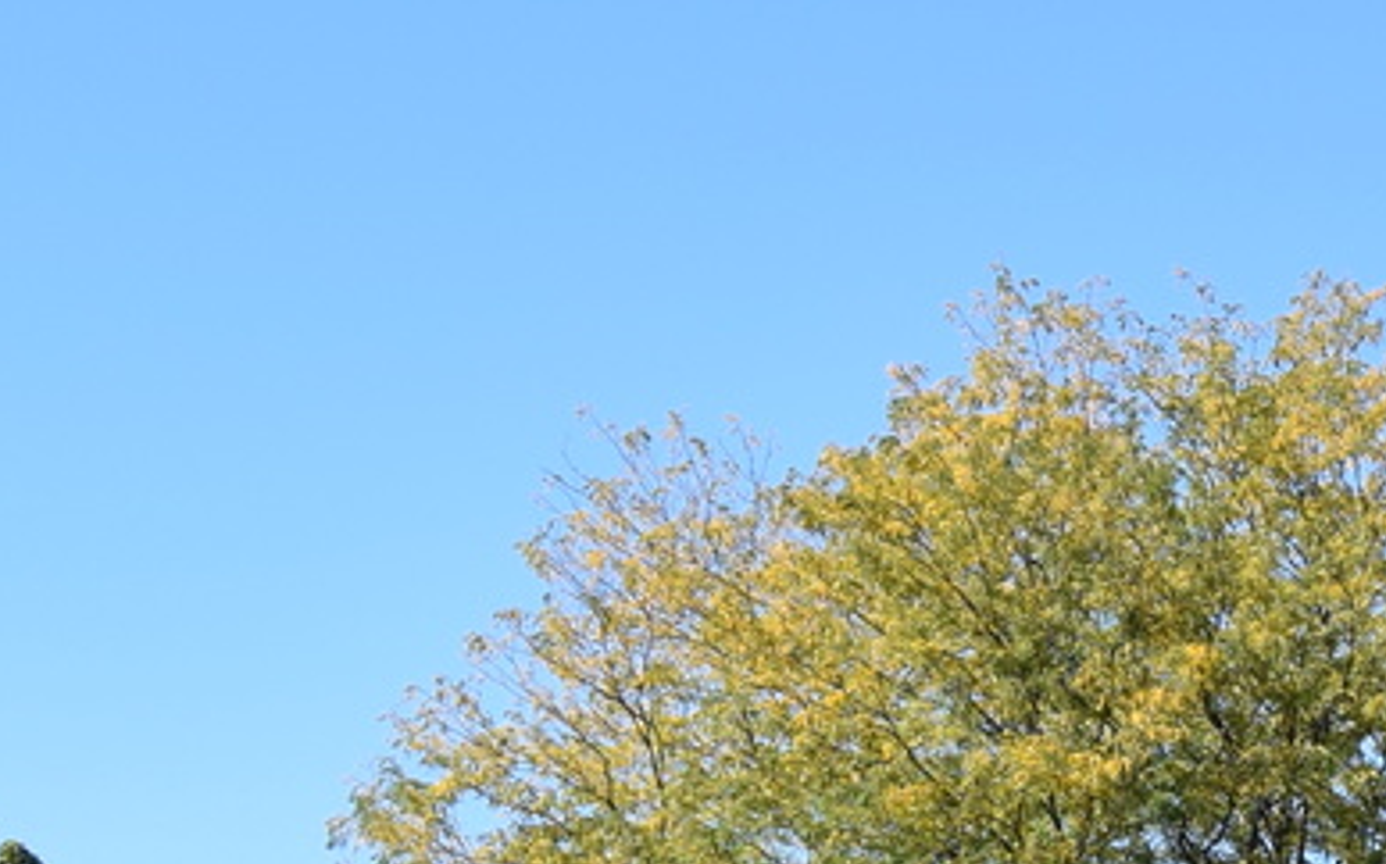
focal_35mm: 166
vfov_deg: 7.7
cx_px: 2790
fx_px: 6267
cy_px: 1346
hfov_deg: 11.4
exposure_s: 1/400
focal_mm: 26
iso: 200
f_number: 10
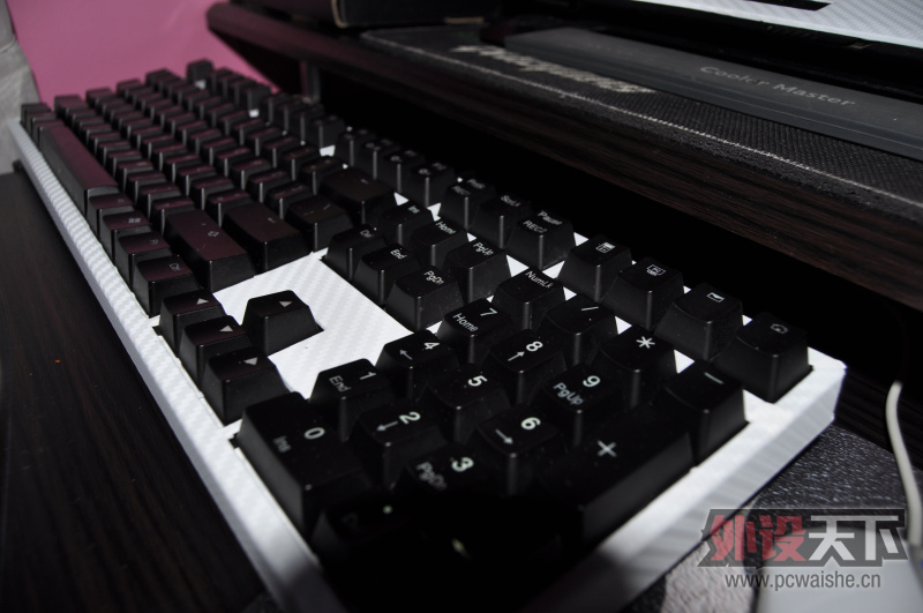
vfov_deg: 47.8
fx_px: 691
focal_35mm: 27
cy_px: 306
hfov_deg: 67.5
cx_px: 462
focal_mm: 18
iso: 200
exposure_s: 1/125
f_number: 5.6
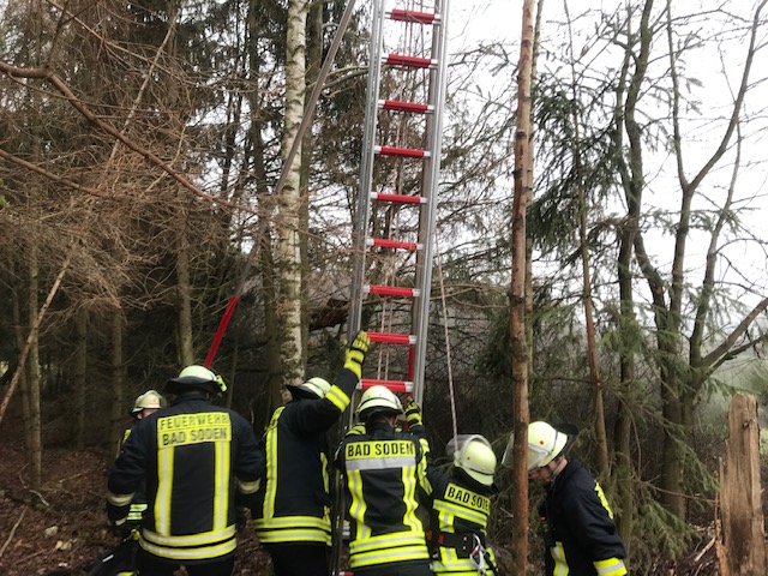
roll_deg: +0.8
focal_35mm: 28
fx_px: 621
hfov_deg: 63.4
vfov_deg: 49.7
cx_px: 384
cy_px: 288
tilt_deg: +3.9
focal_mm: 3.99
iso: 25
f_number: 1.8
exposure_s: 1/50
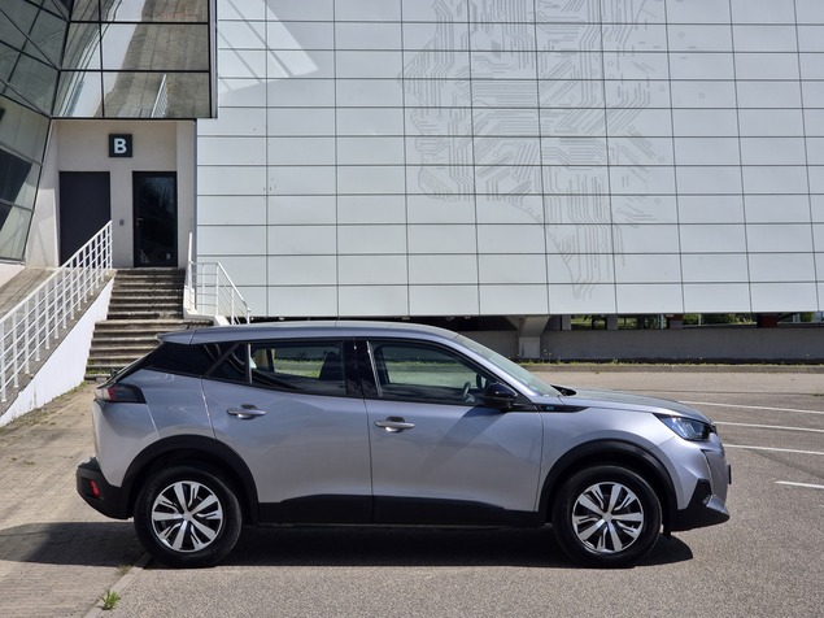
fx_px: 1642
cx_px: 412
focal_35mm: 69
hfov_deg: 28.2
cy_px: 309
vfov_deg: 21.3
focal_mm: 7
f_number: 2.4
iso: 25
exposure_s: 1/1756
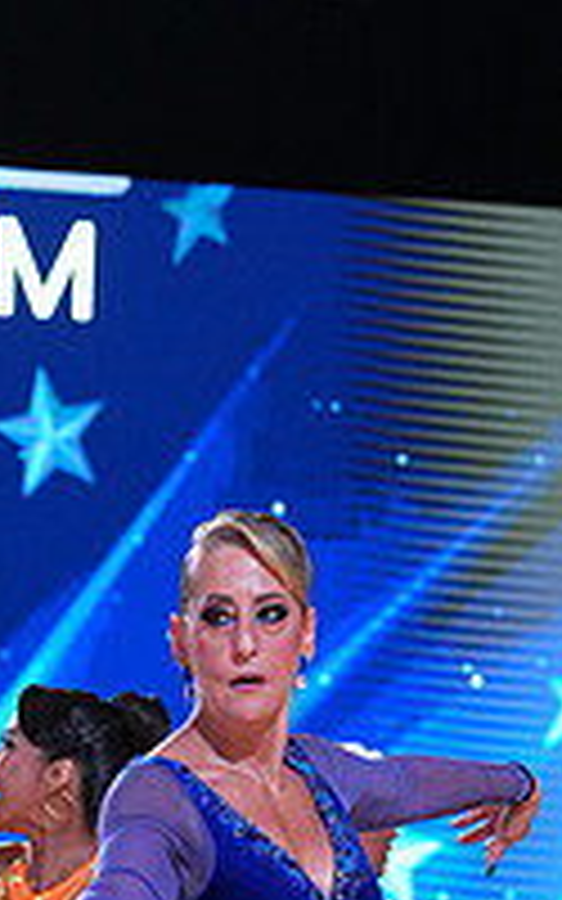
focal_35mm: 236
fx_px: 5783
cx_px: -119
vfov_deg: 8.8
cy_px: 1156
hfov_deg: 5.5
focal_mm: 80
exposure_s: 1/500
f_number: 4
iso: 2000
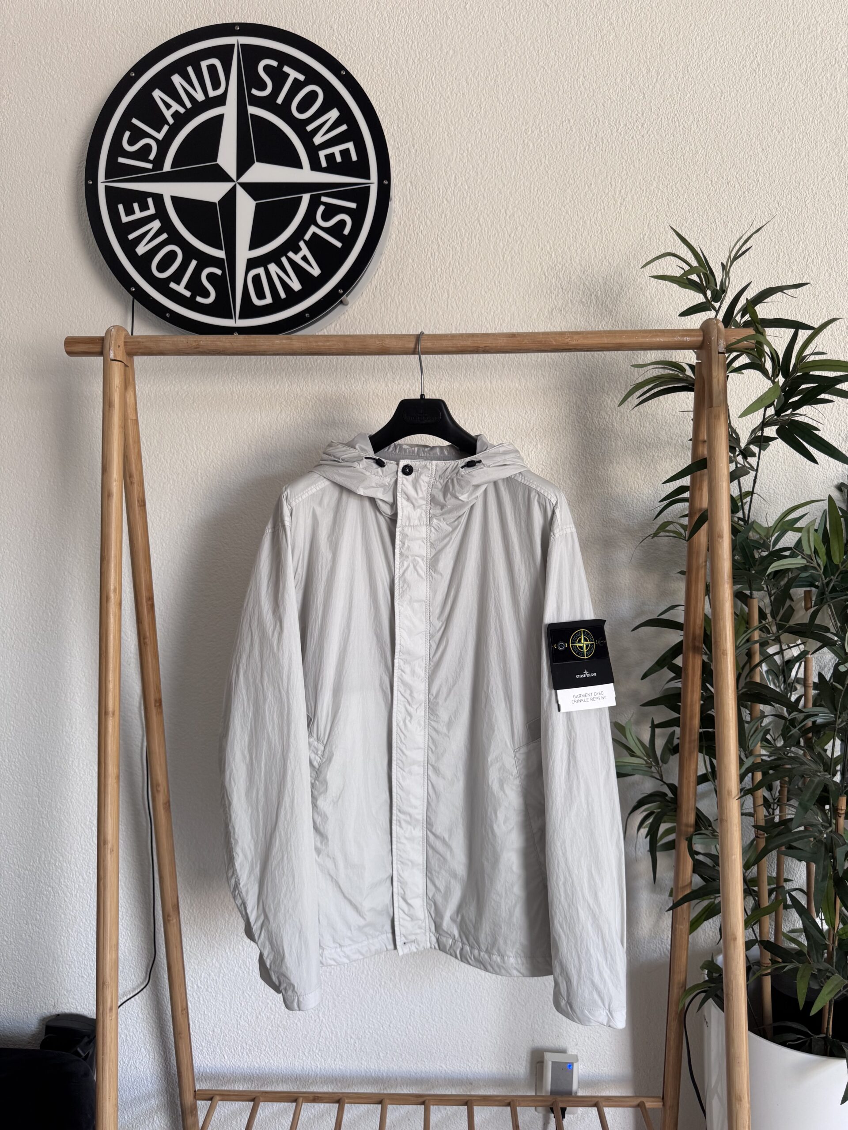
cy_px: 565
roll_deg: +0.0
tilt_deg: -3.9
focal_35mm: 24
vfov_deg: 71.6
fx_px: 784
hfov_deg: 56.8
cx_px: 424
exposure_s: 1/100
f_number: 1.78
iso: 125
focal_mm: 6.76
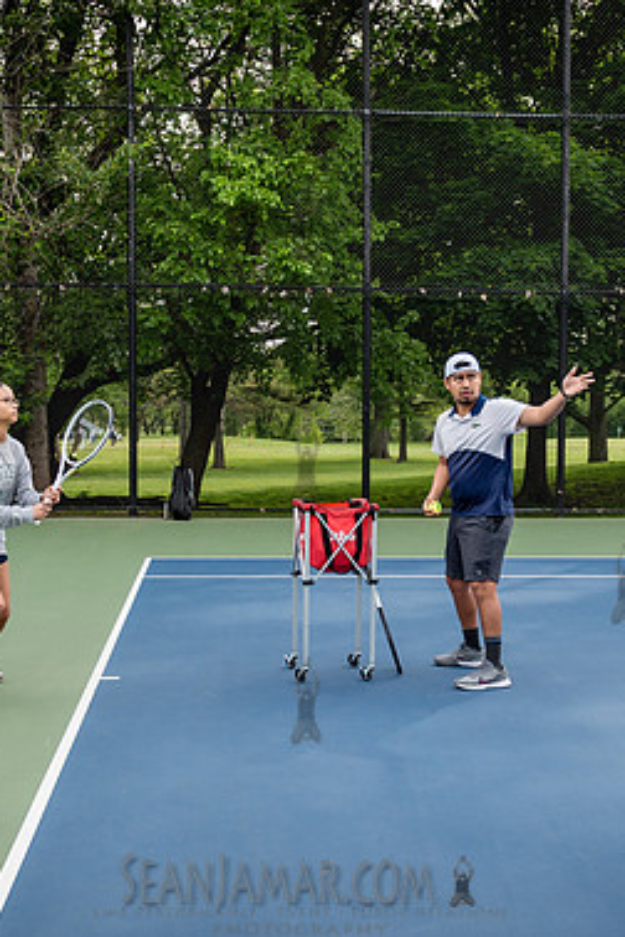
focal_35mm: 49
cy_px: 518
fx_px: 1276
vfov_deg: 40.3
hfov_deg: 27.5
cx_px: 245
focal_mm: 27
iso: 200
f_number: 4
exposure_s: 1/500
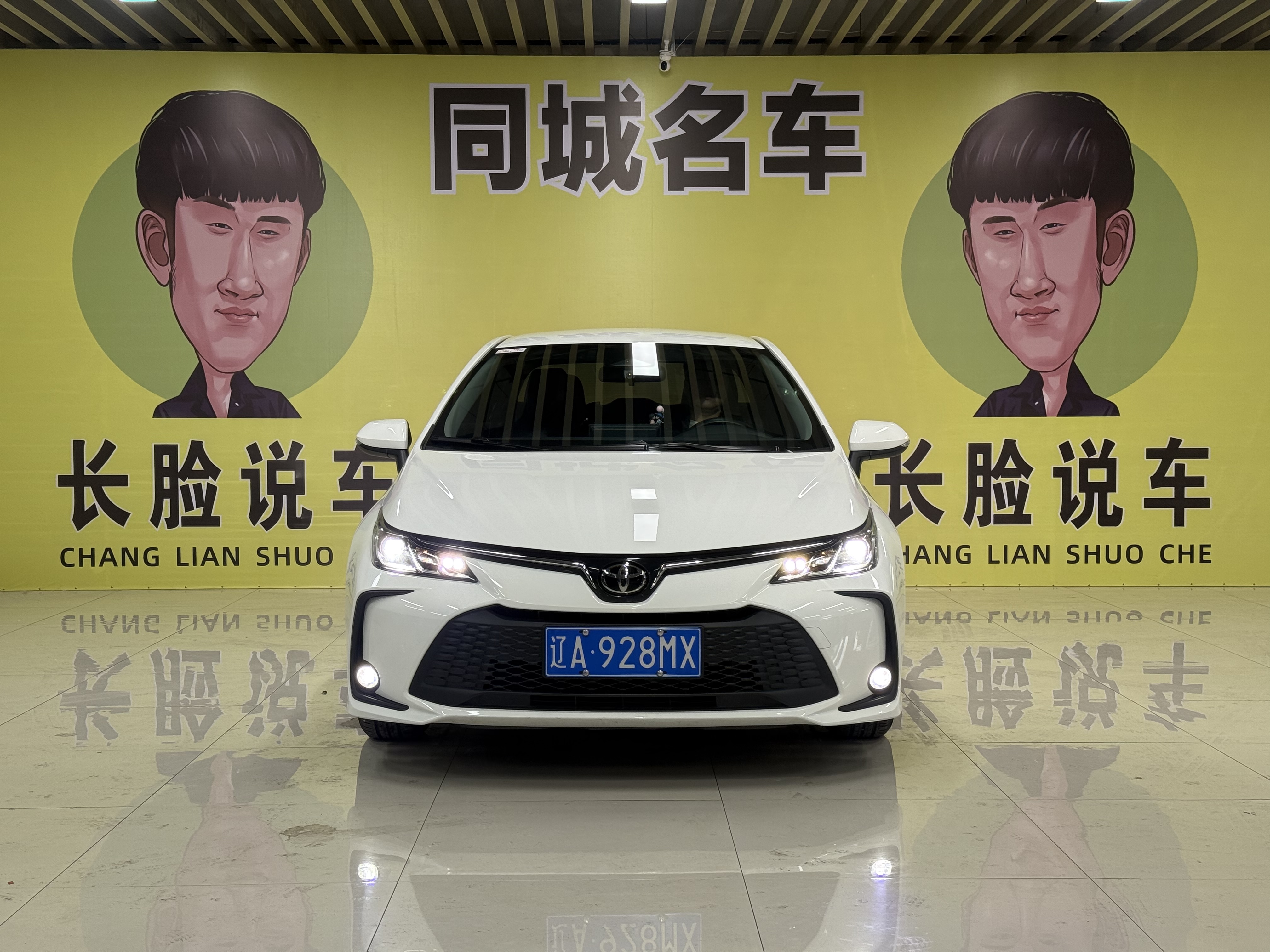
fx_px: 1761
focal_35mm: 48
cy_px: 476
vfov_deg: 30.3
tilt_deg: -2.3
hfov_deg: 39.7
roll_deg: +0.2
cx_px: 635
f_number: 1.78
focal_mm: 6.76
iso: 100
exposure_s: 1/126
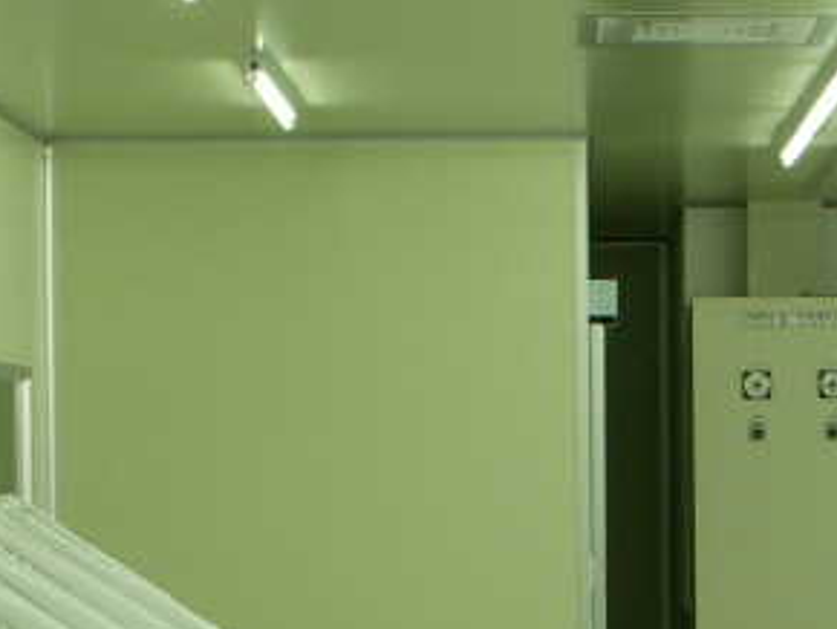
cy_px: 620
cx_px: 817
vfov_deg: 11.0
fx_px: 3243
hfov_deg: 14.5
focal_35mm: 134
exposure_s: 1/50
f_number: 3.3
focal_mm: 6.3
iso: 100
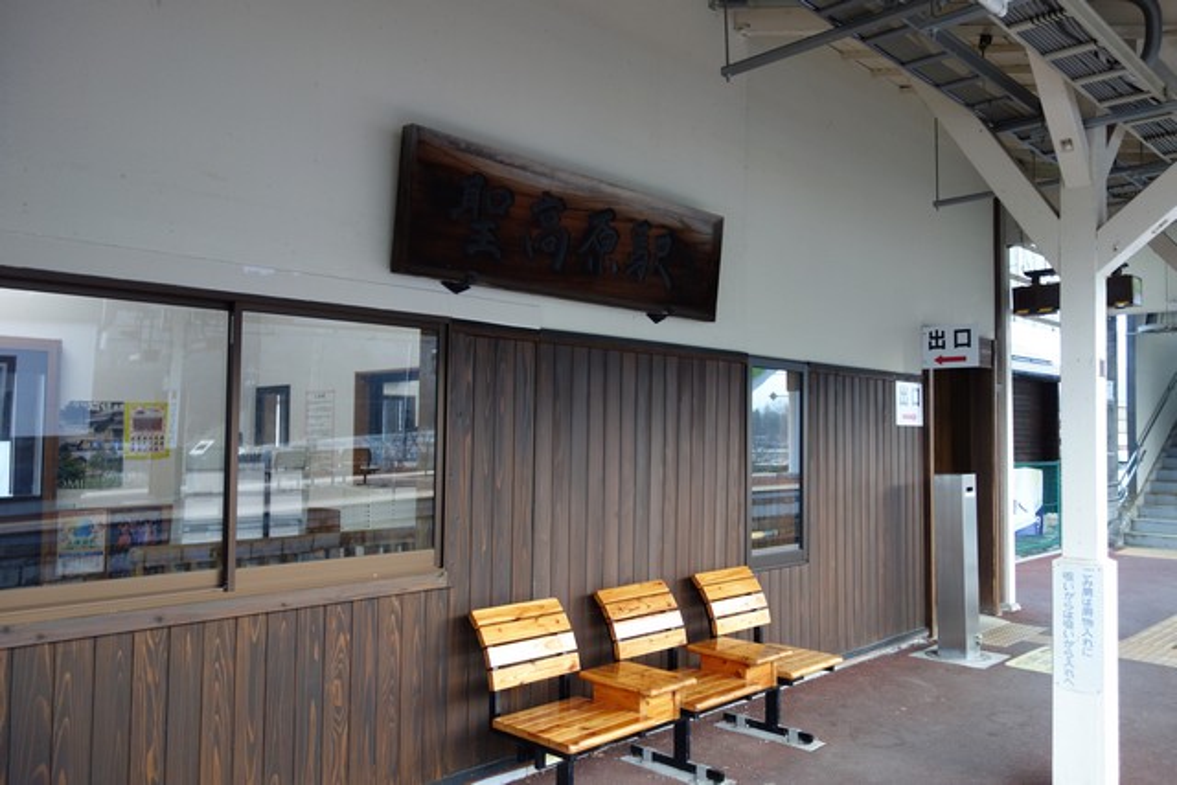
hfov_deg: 65.5
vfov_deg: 46.4
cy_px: 392
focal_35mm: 28
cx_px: 588
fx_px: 916
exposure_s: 1/60
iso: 125
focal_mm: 10.4
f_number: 1.8
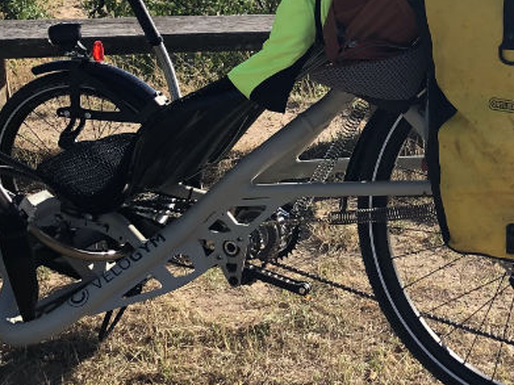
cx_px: 471
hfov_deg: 22.2
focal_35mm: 86
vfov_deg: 17.1
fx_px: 1277
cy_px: 124
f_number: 1.8
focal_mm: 4
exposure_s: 1/1412
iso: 20
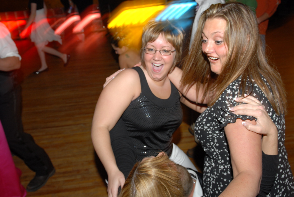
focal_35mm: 36
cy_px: 98
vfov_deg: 37.0
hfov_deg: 53.1
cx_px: 147
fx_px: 294
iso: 250
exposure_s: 1/8
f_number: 4.5
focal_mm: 24
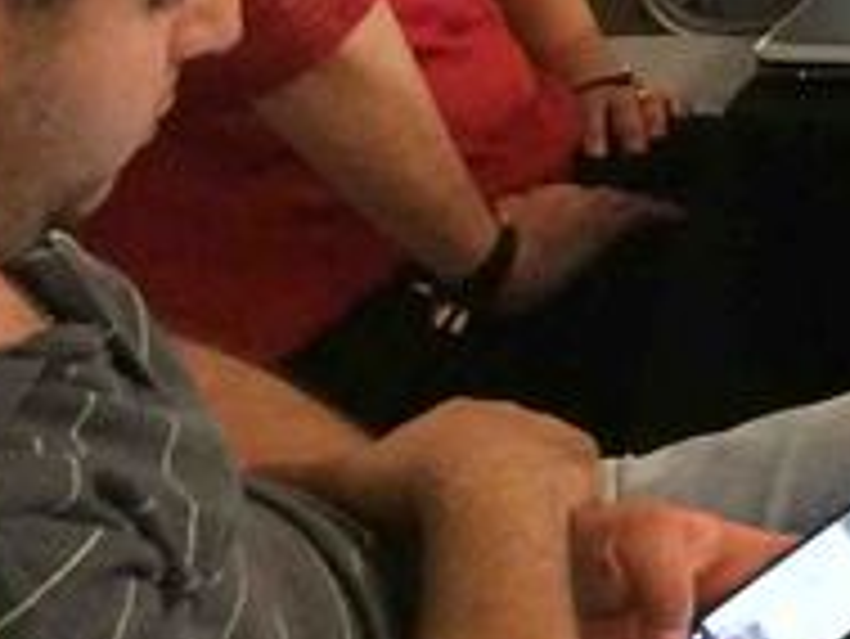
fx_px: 3391
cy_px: -506
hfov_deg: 12.1
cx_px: 1884
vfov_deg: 10.2
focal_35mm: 138
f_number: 2.2
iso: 250
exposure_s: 1/24
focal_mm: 4.15
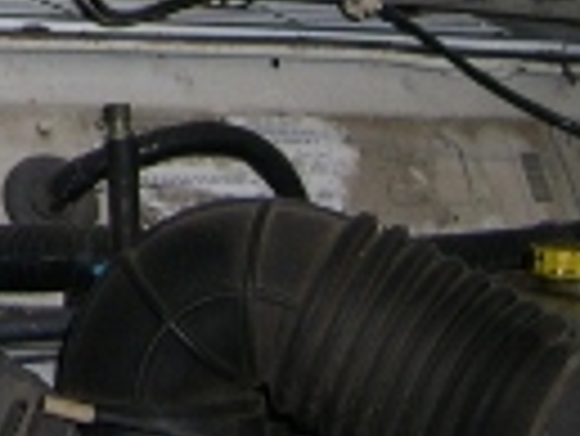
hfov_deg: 9.8
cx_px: -553
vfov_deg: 7.5
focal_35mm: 189
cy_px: -445
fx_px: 3170
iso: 100
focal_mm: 8
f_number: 2.8
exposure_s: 1/60
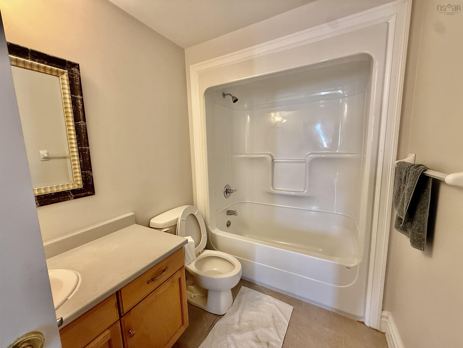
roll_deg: +1.7
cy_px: 174
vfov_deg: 85.7
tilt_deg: -8.1
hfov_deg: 102.1
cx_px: 232
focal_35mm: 14
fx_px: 187
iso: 250
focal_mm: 2.22
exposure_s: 1/60
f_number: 2.2
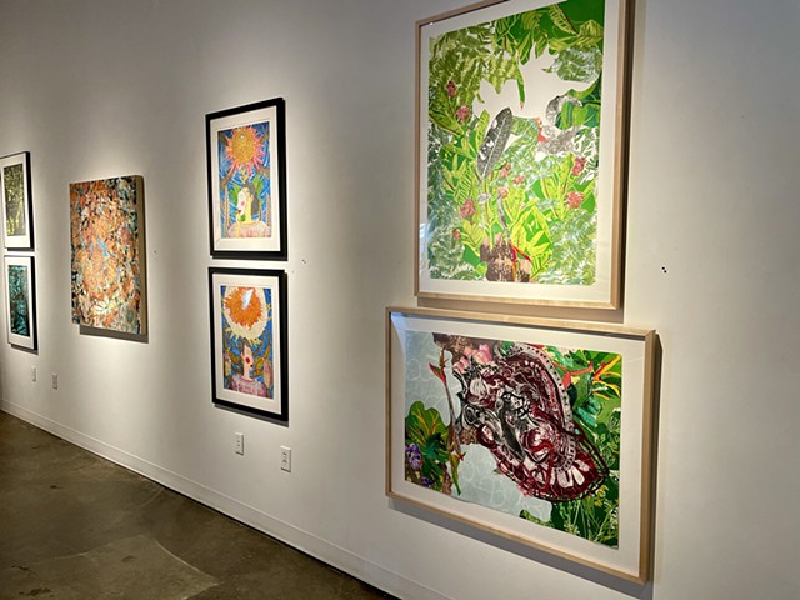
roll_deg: -0.1
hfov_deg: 67.3
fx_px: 601
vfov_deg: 53.1
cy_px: 300
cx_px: 400
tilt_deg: -4.6
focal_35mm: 26
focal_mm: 4.2
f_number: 1.6
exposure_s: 1/120
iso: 100
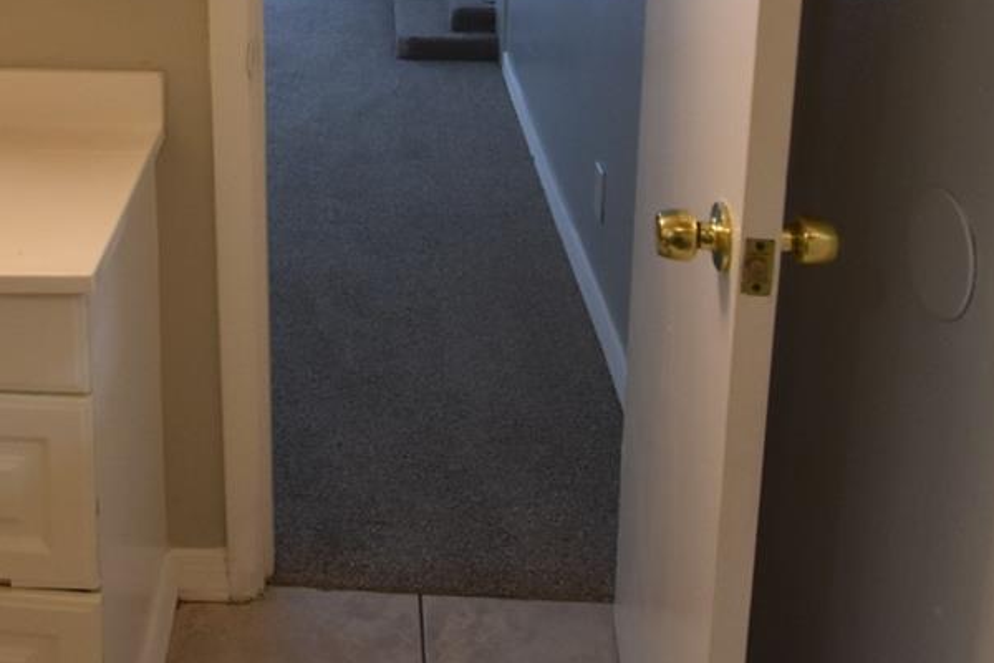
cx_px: 263
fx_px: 1104
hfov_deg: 46.9
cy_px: -41
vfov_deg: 30.4
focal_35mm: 40
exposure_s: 1/125
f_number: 3.5
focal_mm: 10
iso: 800
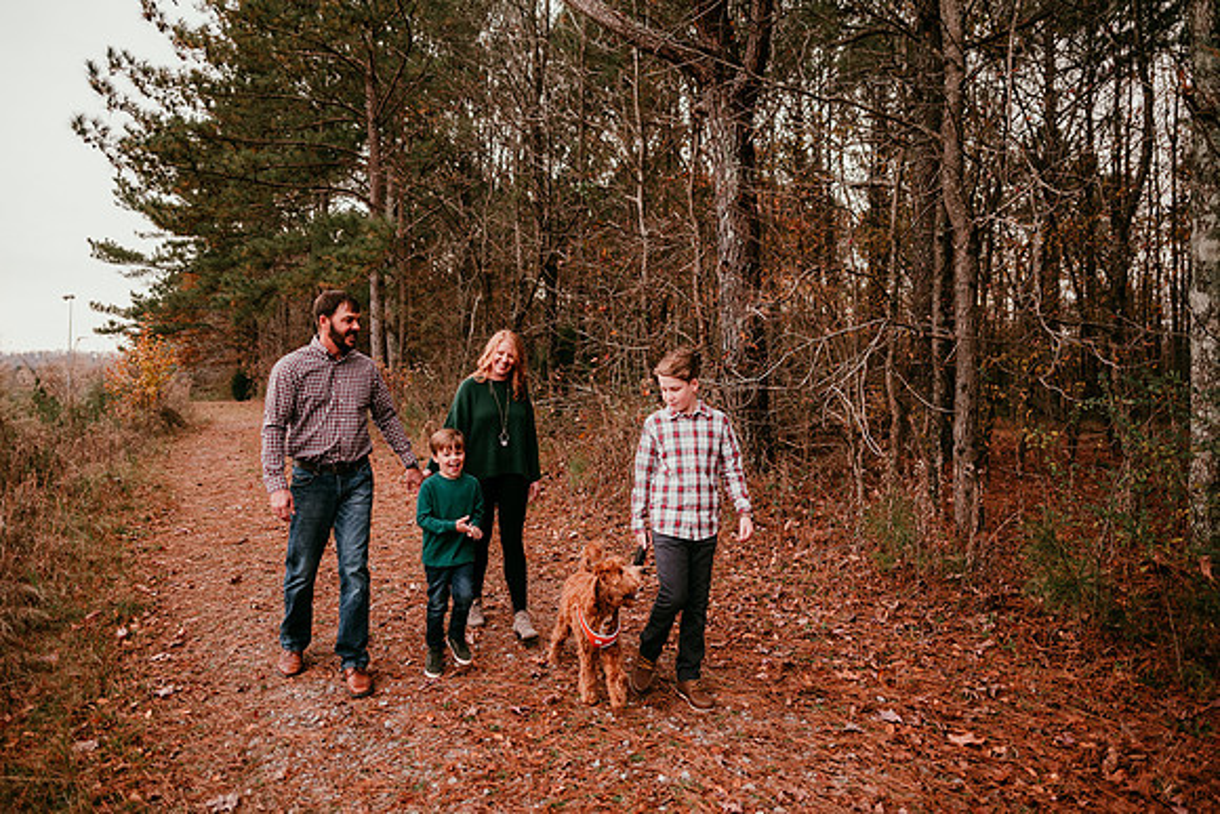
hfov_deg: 73.7
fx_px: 813
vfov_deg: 53.2
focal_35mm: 24
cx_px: 610
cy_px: 407
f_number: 2.2
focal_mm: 24
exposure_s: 1/160
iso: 100
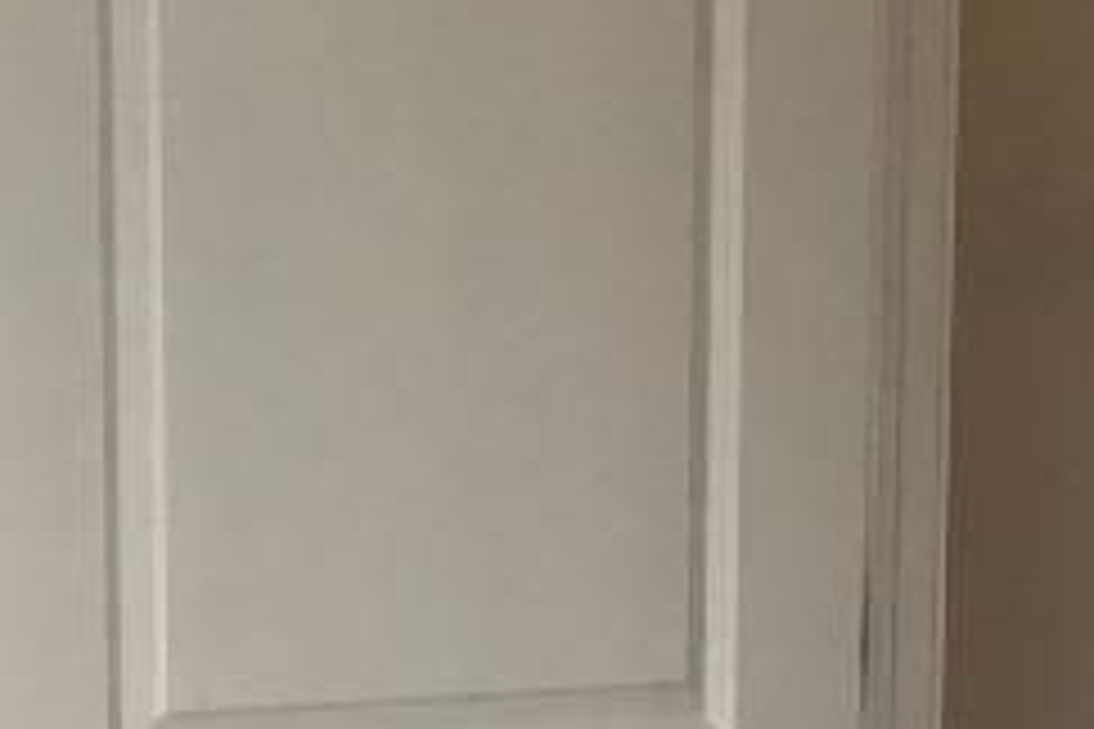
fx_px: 5439
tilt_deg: -13.2
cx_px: 1044
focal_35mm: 179
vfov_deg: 7.3
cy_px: 1521
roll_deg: -1.4
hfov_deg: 11.4
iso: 64
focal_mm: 4.15
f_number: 2.2
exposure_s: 1/30
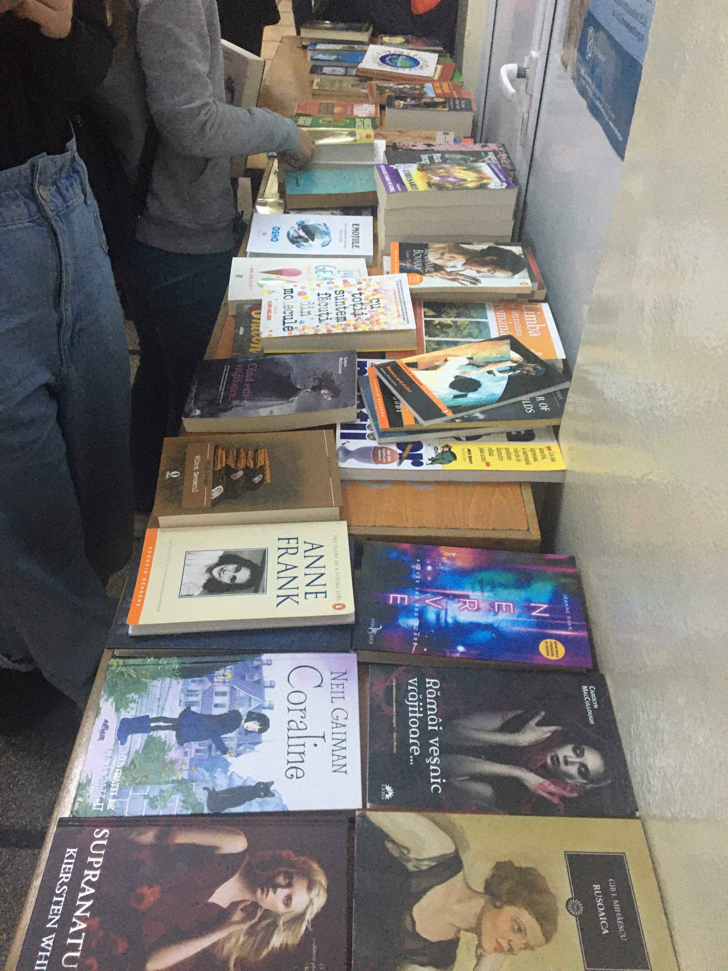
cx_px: 364
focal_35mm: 29
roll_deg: -2.9
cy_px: 486
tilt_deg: -40.1
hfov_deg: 48.2
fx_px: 813
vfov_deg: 61.7
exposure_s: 1/17
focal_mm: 4.15
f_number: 2.2
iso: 250
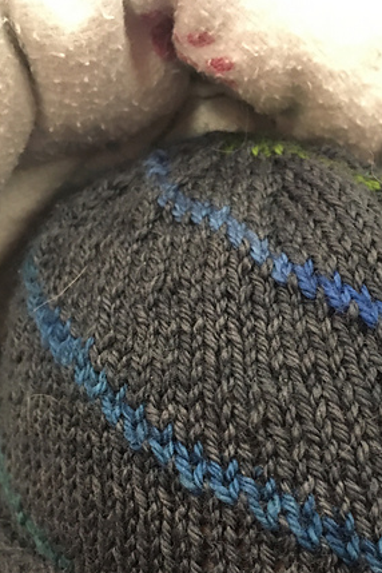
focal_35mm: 45
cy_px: 401
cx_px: 247
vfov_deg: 42.8
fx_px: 716
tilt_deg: -53.3
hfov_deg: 29.7
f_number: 2.2
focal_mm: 4.15
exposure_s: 1/30
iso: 200
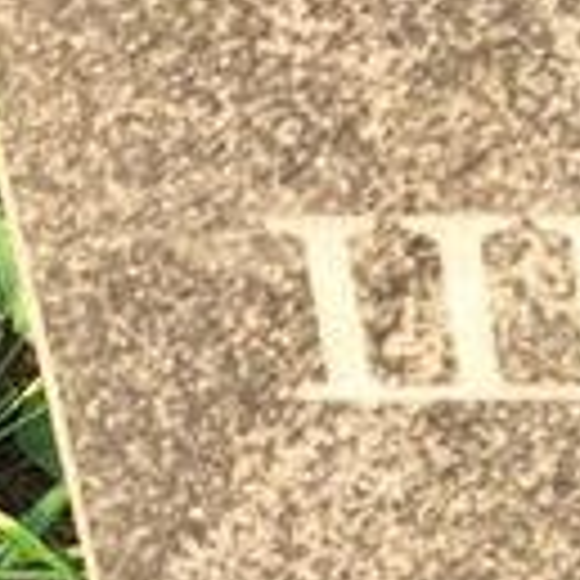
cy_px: 746
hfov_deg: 6.3
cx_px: 839
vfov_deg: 6.4
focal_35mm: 273
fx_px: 5175
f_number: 1.7
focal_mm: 4.71
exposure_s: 1/100
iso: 80
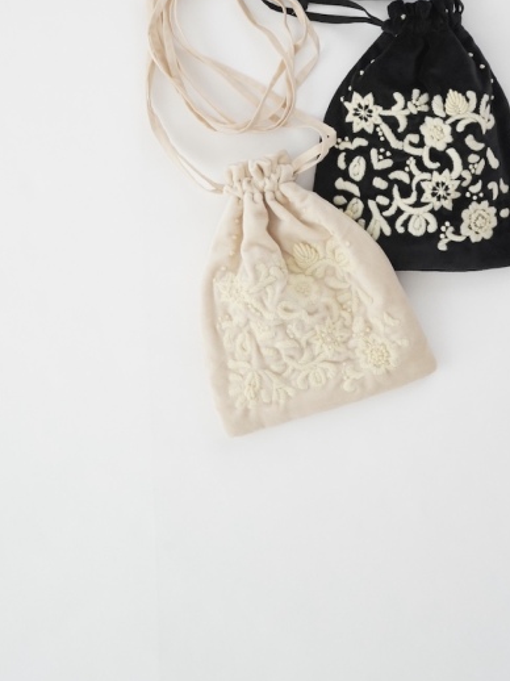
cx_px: 350
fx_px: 983
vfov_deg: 36.5
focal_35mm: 50
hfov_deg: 28.8
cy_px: 108
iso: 4000
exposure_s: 1/100
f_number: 11
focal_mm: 28
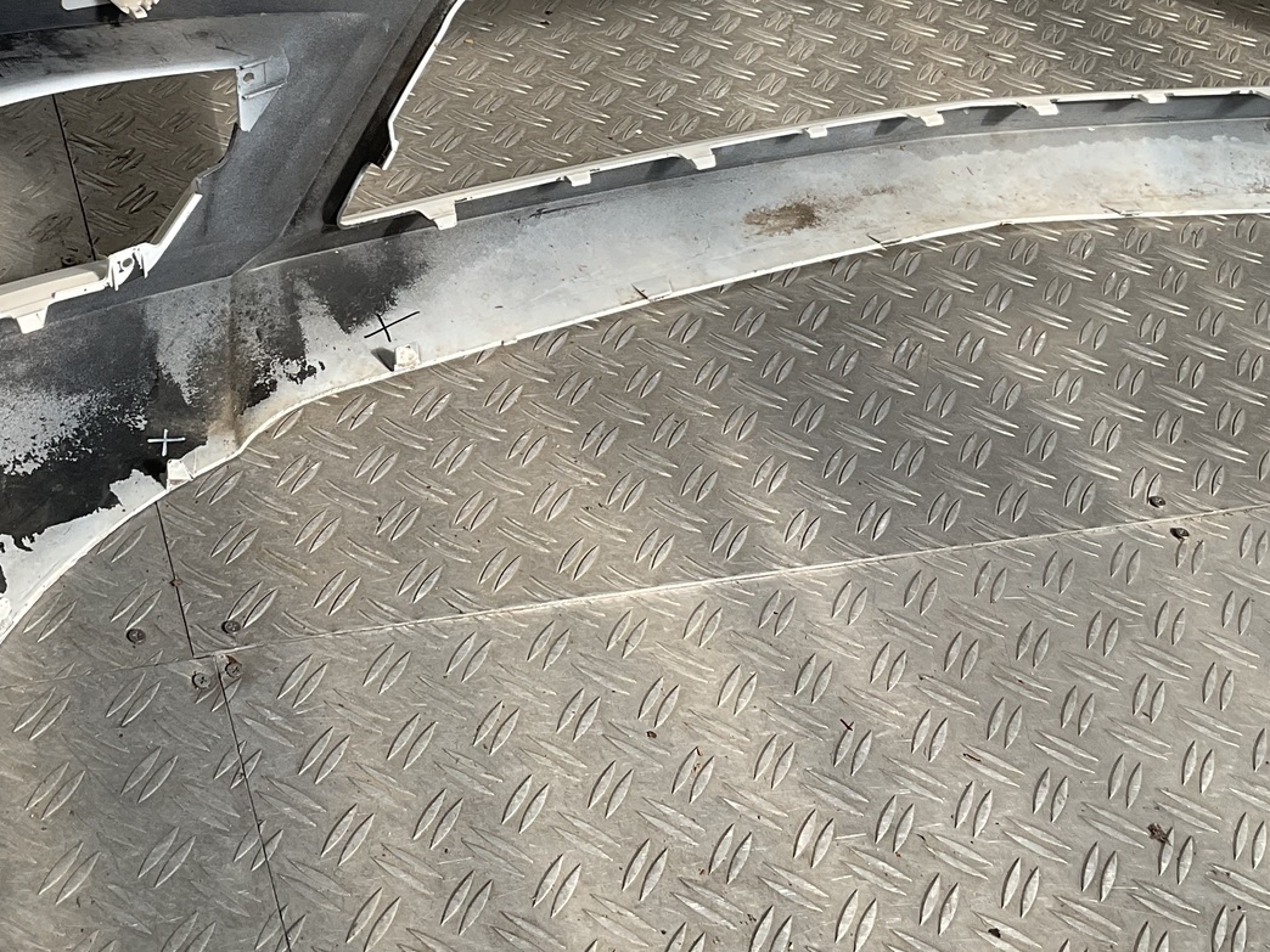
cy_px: 156
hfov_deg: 34.1
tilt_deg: -33.9
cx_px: 445
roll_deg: -11.8
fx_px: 2055
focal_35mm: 56
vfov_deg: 25.5
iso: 16
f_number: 1.8
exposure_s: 1/739
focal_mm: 3
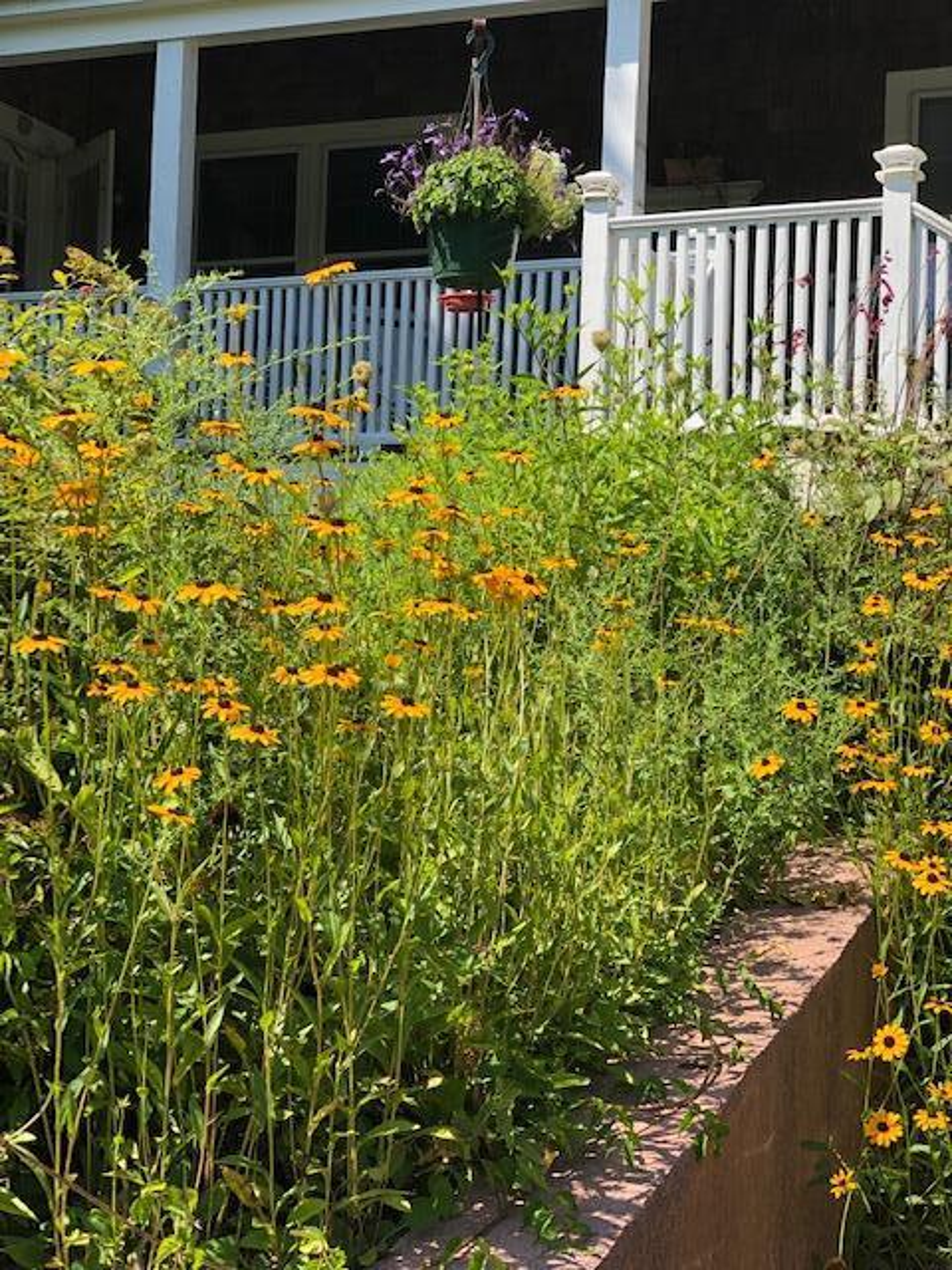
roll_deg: -2.4
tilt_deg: +1.0
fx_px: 2090
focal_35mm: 57
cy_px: 635
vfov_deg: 33.8
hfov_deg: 25.7
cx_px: 476
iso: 20
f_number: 2.8
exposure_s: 1/379
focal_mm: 6.6
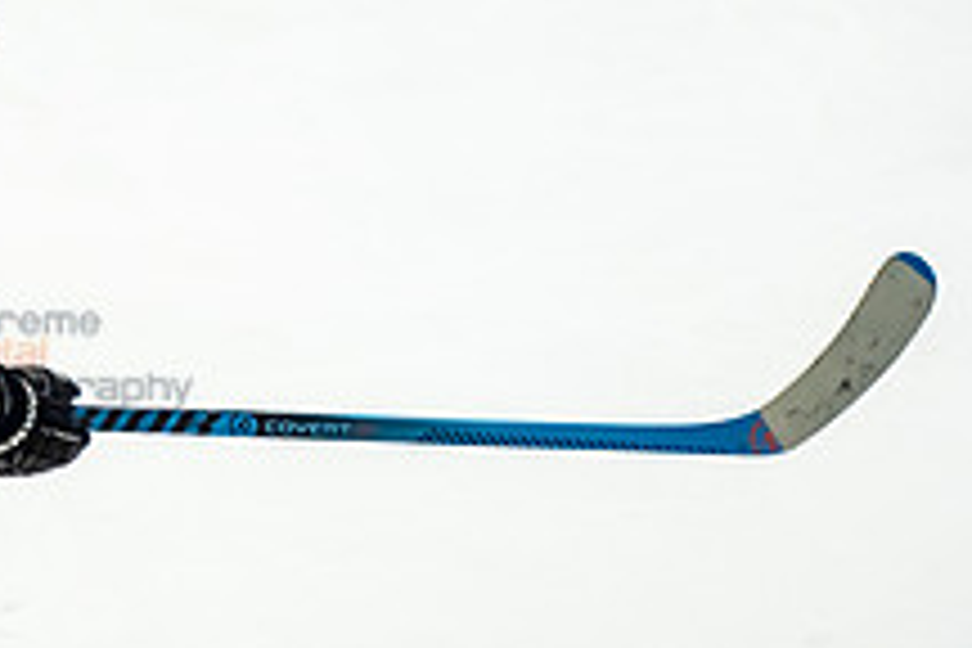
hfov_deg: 7.9
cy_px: 33
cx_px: -588
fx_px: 6884
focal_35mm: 255
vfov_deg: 5.4
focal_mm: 65
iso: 2500
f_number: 2.8
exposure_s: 1/1000
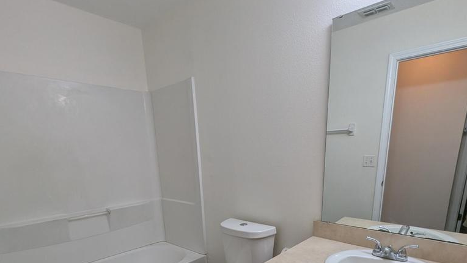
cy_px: 221
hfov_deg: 89.6
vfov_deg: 53.3
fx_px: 235
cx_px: 234
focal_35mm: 19
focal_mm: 1.95
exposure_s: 1/120
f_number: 2.2
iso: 100
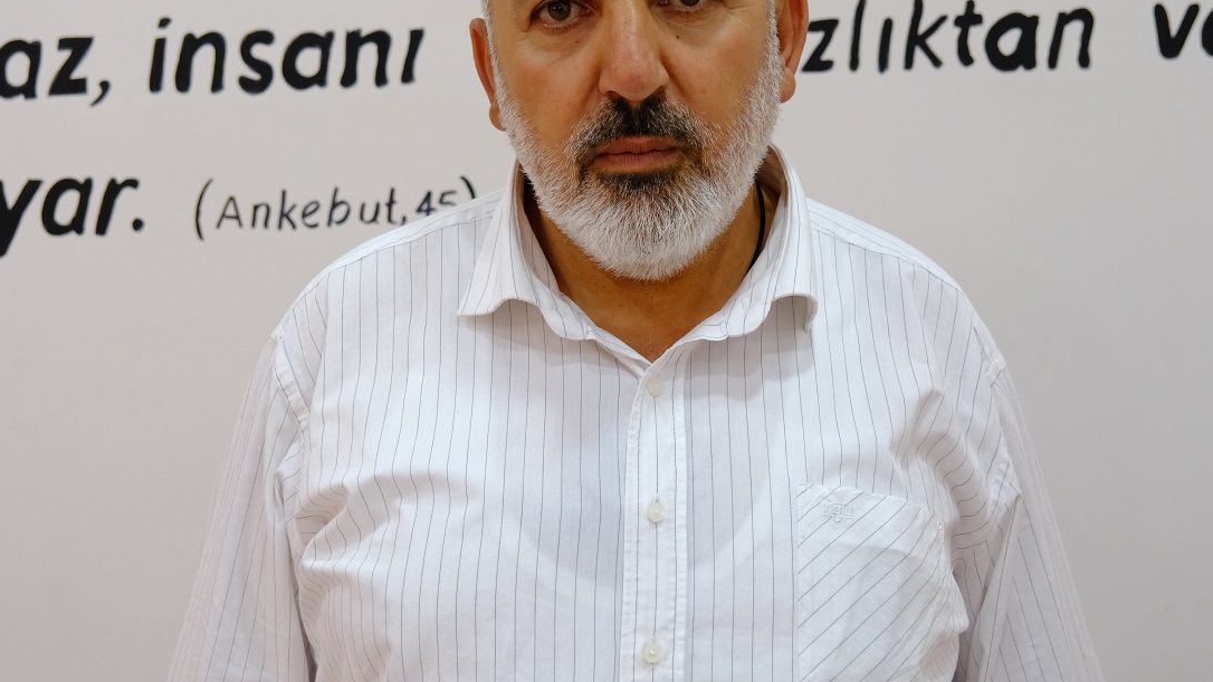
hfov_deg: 38.5
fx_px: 1737
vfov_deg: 22.2
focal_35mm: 54
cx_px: 644
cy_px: 280
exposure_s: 1/125
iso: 1600
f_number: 4
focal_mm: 27.5
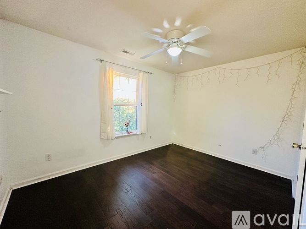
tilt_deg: -3.2
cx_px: 153
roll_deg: -1.2
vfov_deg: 85.7
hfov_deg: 102.1
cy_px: 114
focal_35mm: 14
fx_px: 124
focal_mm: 2.22
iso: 250
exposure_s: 1/99
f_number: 2.2
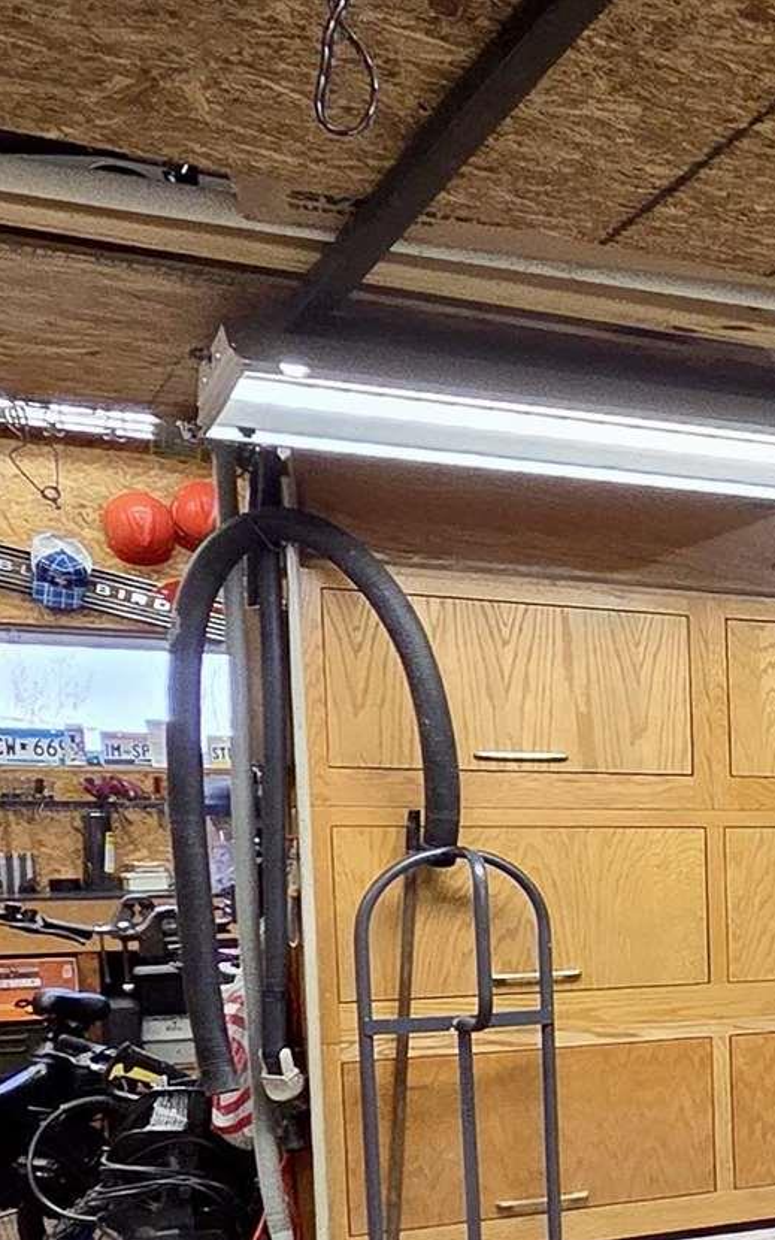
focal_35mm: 51
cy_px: 977
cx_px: 1622
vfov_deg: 38.2
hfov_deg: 17.1
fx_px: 1723
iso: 250
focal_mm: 2.2
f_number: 2.2
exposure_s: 1/120
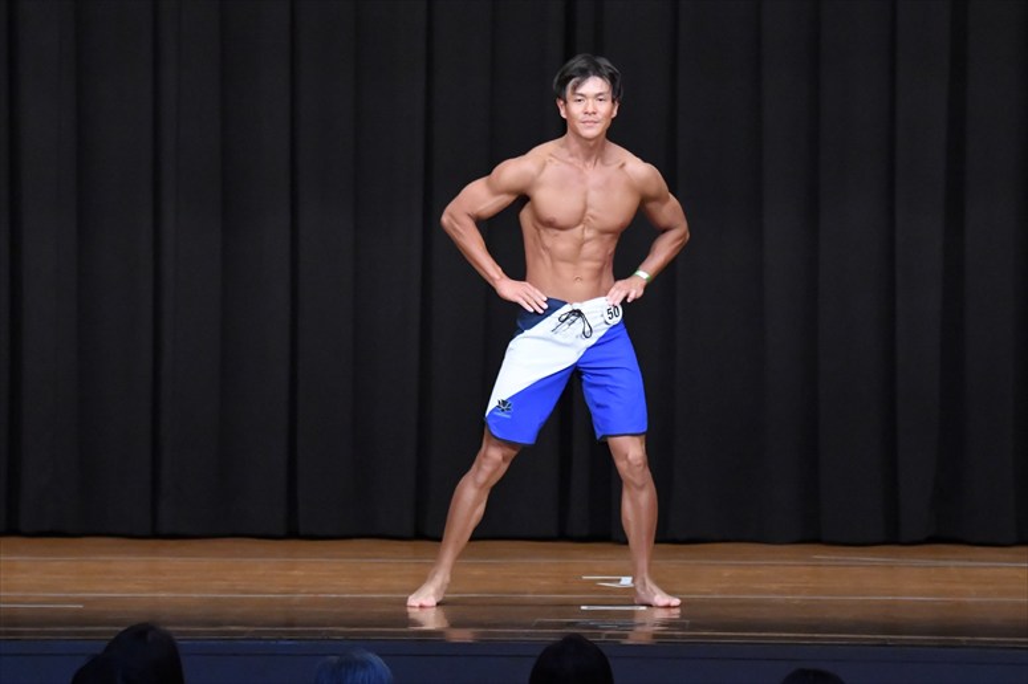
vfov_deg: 6.3
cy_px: 342
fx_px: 6194
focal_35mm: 217
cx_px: 514
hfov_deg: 9.5
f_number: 5.6
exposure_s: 1/400
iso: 8000
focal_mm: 145
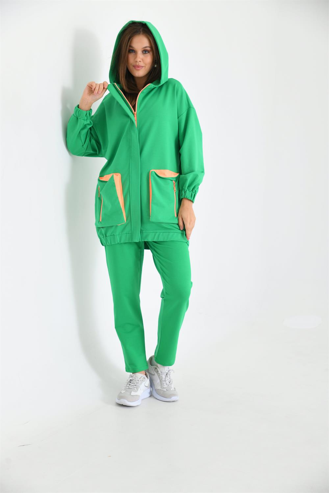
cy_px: 246
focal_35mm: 56
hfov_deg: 24.2
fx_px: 768
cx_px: 164
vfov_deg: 35.6
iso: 100
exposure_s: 1/125
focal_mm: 56
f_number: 5.6
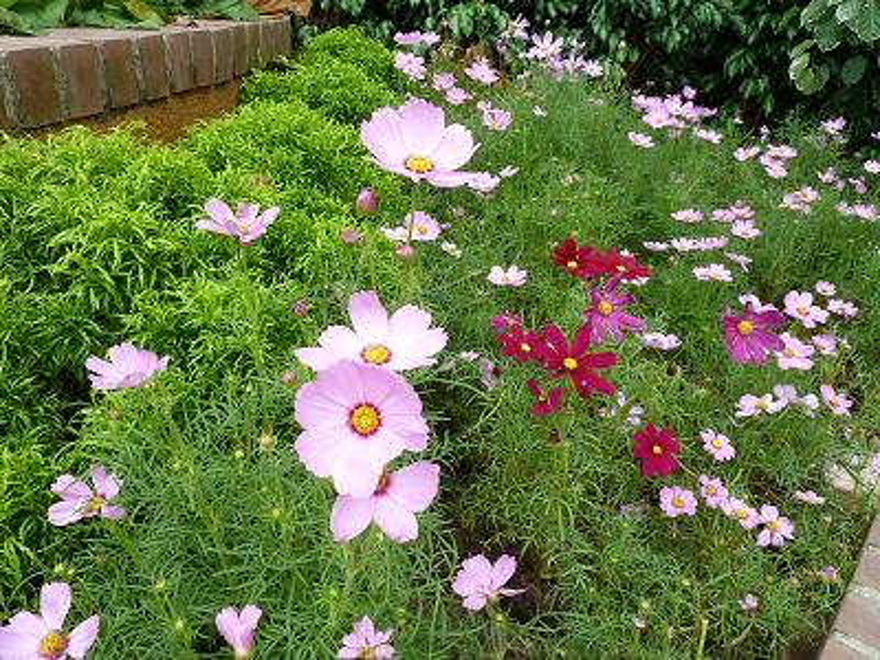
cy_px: 330
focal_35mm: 25
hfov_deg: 69.4
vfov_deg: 54.9
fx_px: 636
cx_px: 440
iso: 80
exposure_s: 1/100
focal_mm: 4.1
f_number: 4
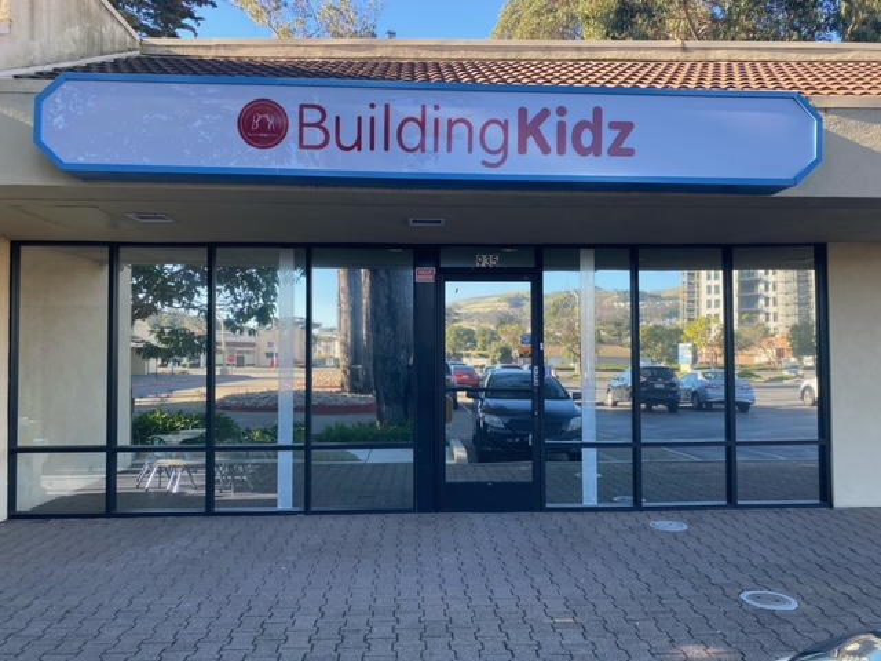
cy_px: 330
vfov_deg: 53.1
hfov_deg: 67.3
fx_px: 662
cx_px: 440
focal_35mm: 26
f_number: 1.8
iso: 32
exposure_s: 1/279
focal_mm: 4.25
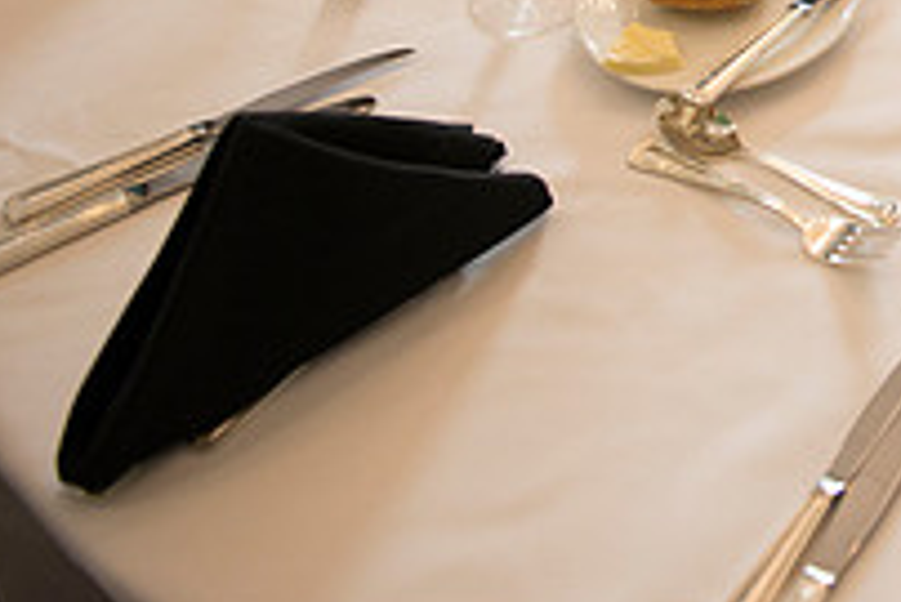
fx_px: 1728
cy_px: -225
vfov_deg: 18.2
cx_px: 1195
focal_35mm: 69
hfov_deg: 25.0
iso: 1000
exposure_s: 1/80
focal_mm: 24
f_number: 3.2
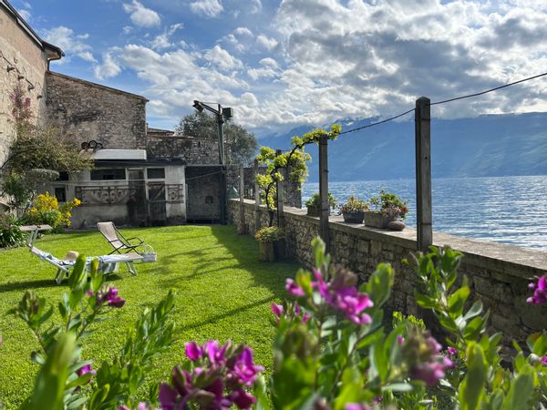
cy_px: 205
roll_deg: +2.7
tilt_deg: -1.9
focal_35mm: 26
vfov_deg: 53.1
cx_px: 274
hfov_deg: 67.3
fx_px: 411
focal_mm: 5.1
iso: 50
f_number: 1.6
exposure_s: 1/3876
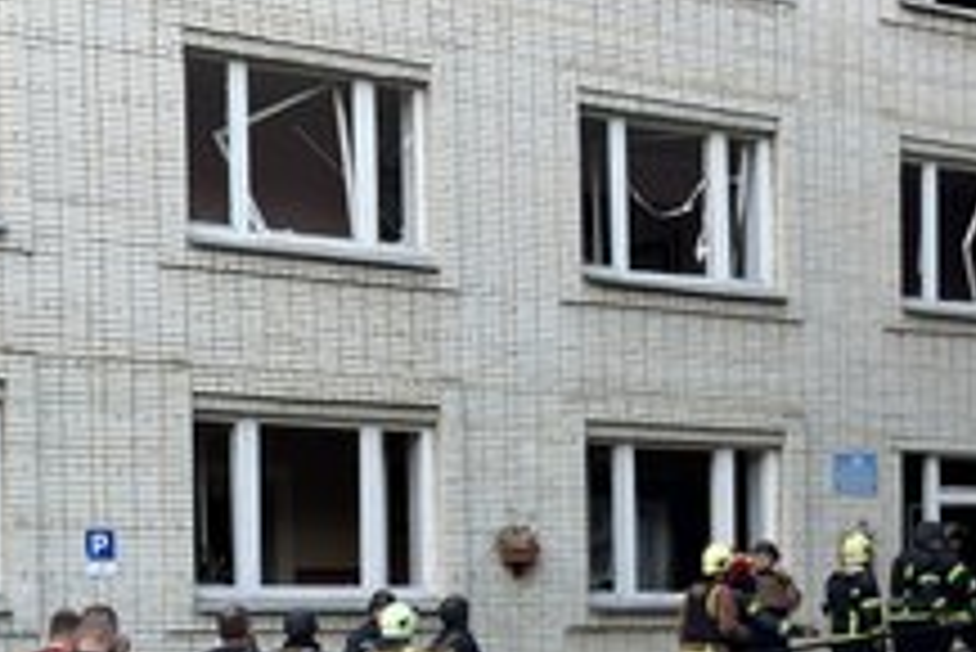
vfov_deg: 14.7
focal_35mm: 92
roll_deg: +1.3
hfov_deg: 22.0
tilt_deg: +1.3
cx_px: 697
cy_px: 585
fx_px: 2496
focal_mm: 6.76
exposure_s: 1/227
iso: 64
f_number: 1.78
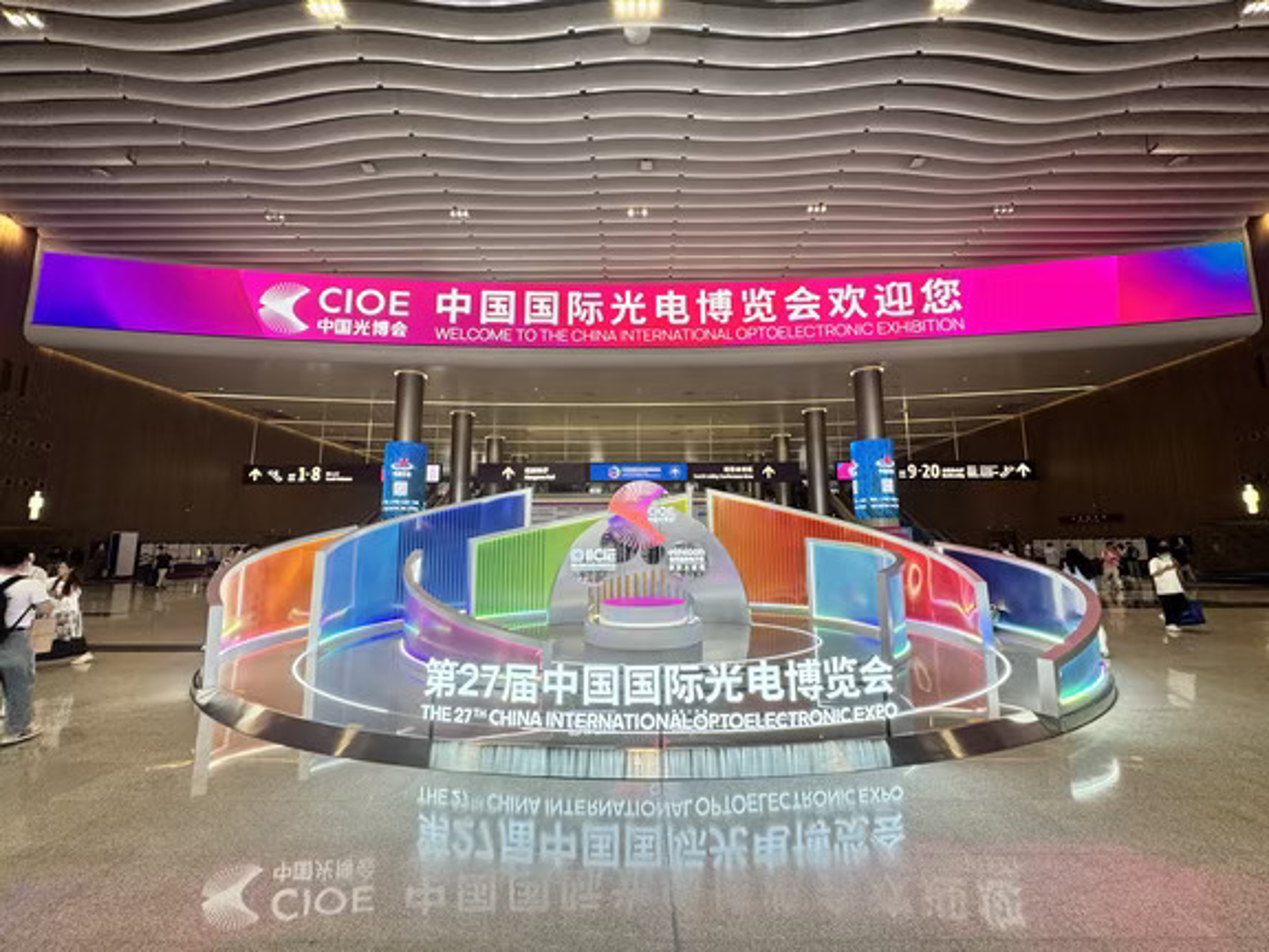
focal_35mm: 14
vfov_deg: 85.7
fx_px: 513
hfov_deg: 102.1
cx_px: 634
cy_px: 476
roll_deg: +1.0
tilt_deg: +7.7
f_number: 2.2
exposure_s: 1/99
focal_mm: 2.22
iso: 80
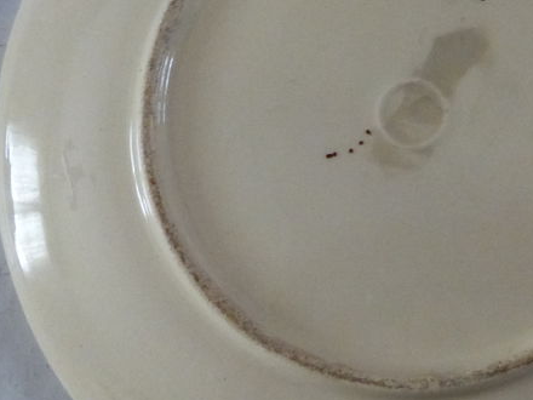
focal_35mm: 75
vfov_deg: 19.6
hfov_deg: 25.4
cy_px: 135
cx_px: 446
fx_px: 1155
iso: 800
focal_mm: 5.9
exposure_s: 1/20
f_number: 3
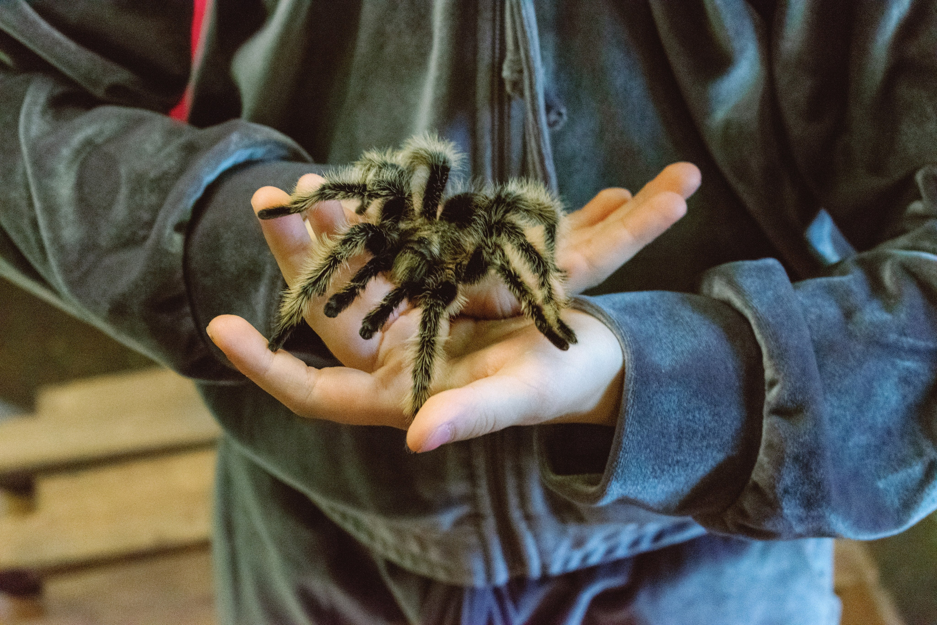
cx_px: 468
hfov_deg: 24.6
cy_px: 312
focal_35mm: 82
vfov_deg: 16.6
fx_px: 2147
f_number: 5.6
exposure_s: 1/125
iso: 3200
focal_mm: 55
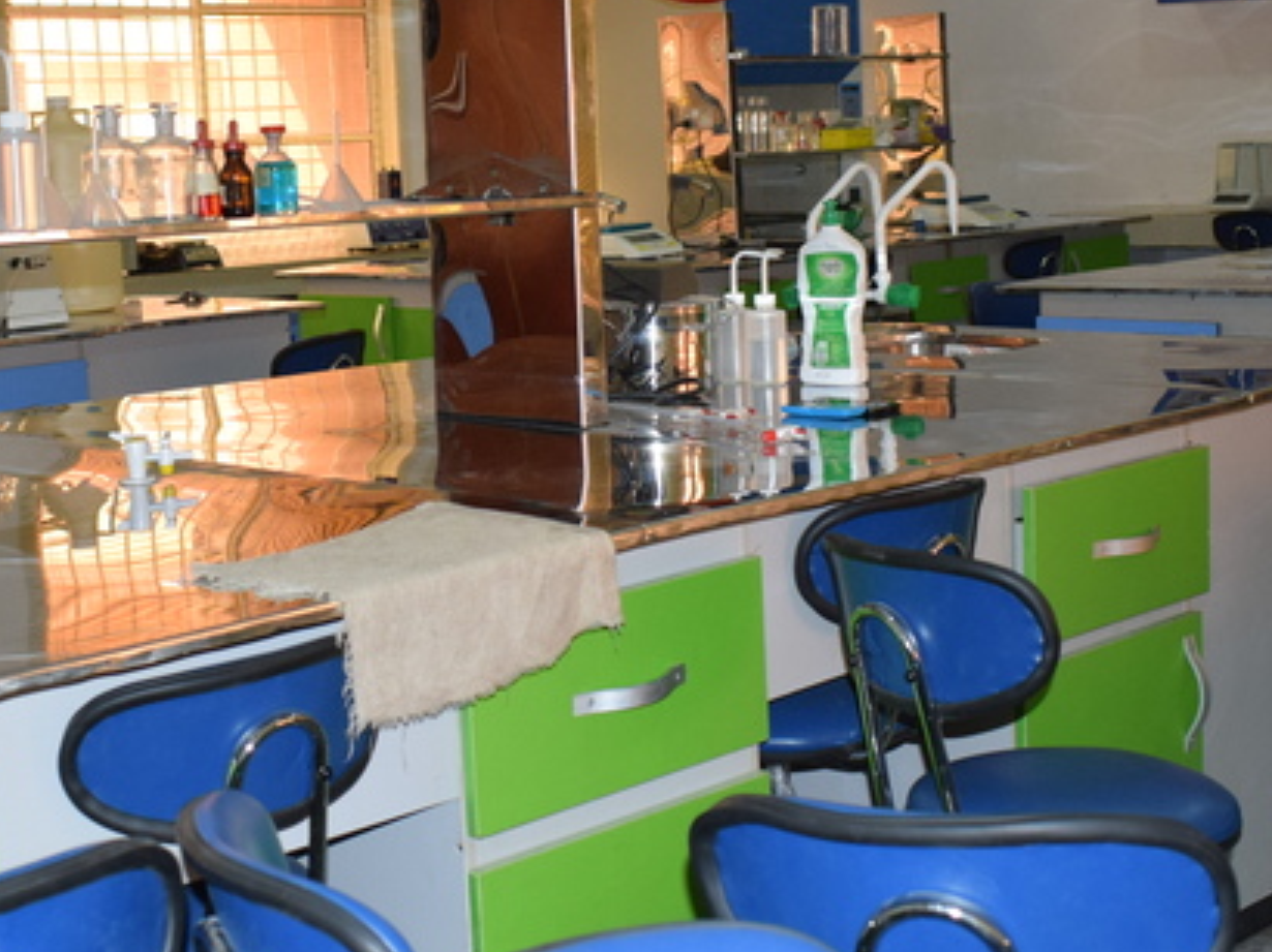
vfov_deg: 25.5
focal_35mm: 57
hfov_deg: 33.6
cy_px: 338
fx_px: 2093
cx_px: 484
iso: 800
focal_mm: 18
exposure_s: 1/80
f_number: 4.5
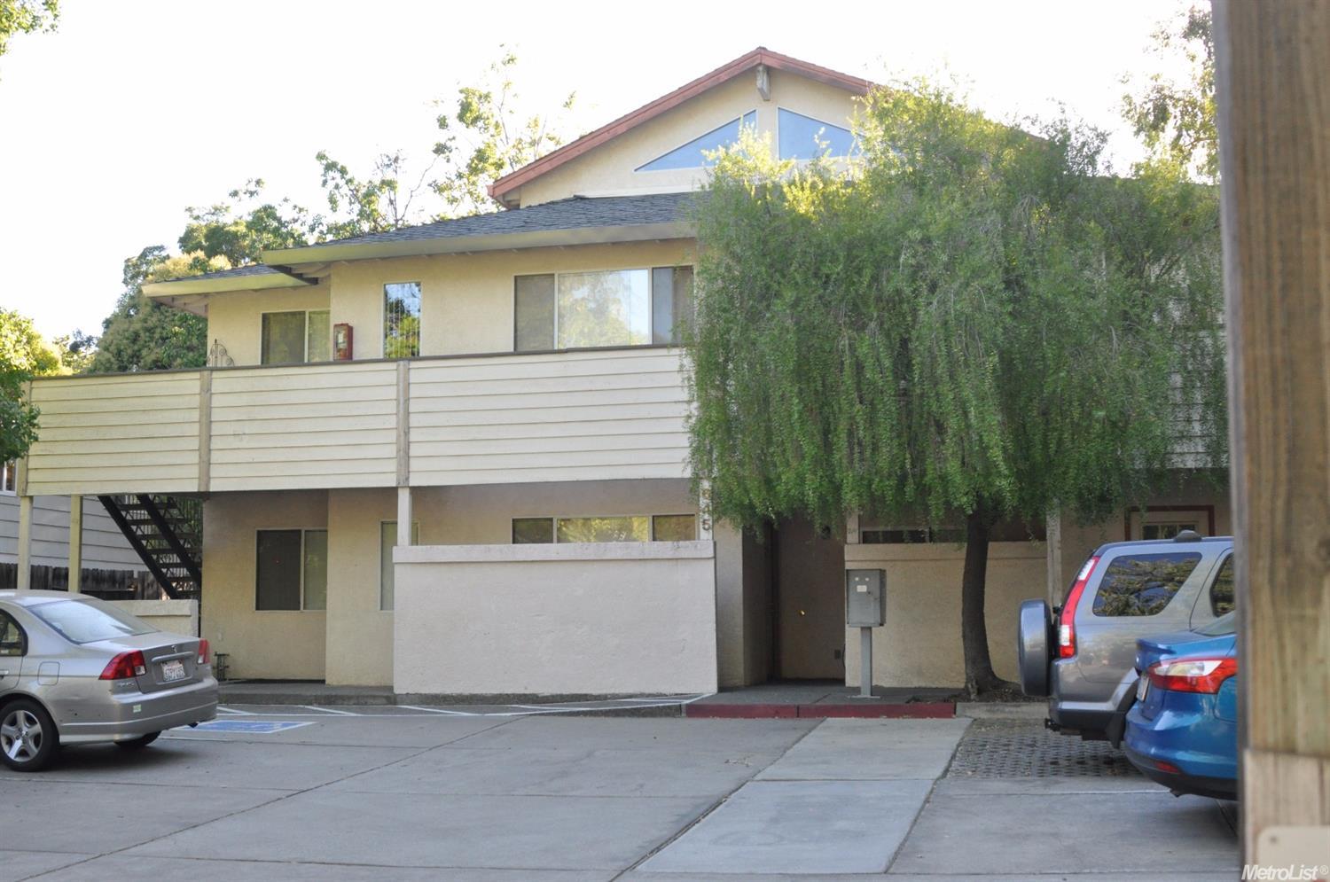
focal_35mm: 42
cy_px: 441
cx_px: 665
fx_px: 1549
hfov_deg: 46.5
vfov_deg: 31.8
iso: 1000
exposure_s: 1/1000
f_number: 3.5
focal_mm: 28
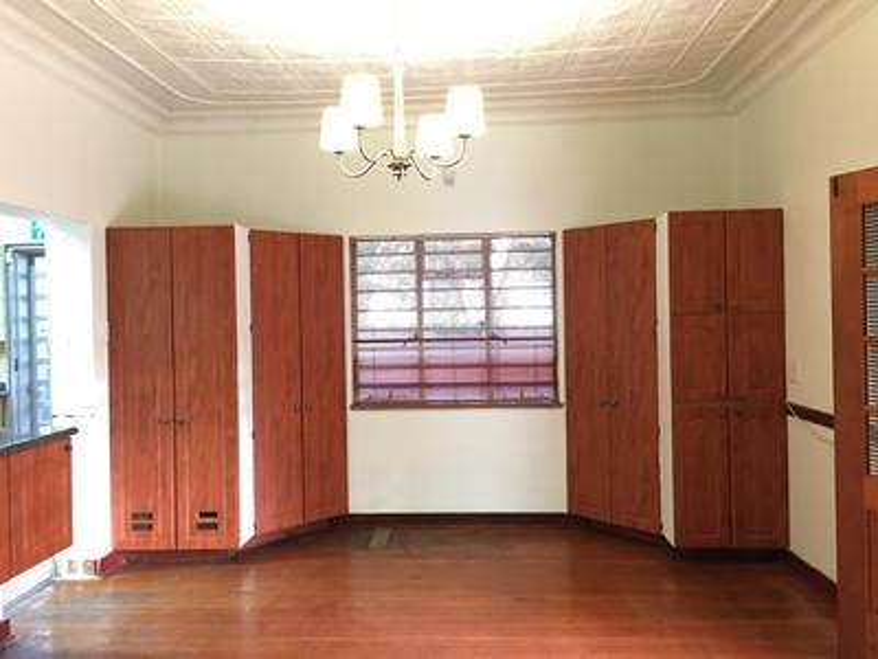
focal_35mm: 29
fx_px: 736
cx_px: 439
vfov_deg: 48.2
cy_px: 330
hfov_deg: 61.7
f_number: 2.2
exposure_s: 1/8
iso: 160
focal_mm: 4.15
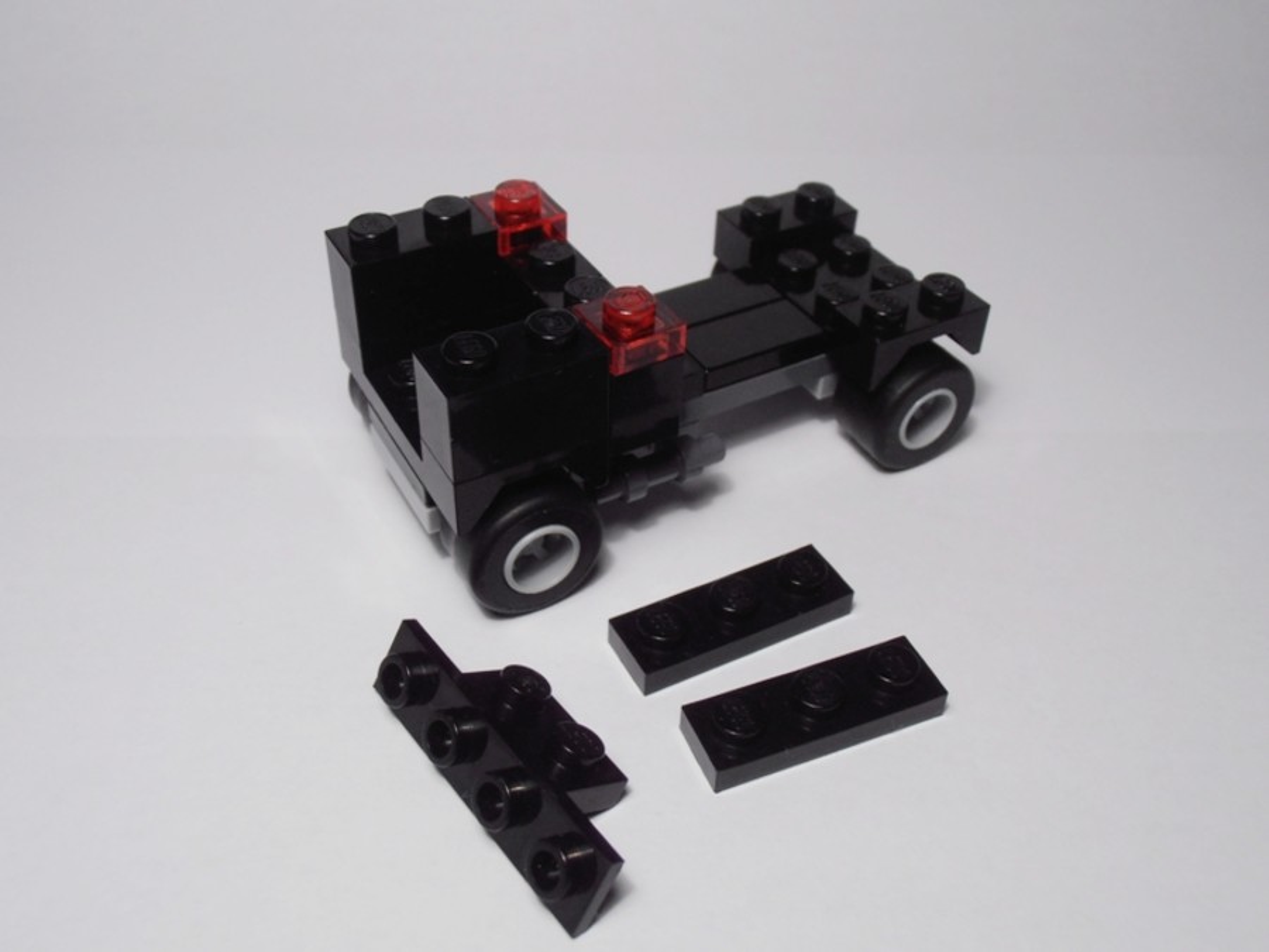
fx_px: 1356
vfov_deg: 38.7
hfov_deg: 50.1
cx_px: 634
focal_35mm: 37
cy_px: 476
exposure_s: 1/60
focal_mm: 6.61
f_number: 3.9
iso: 80
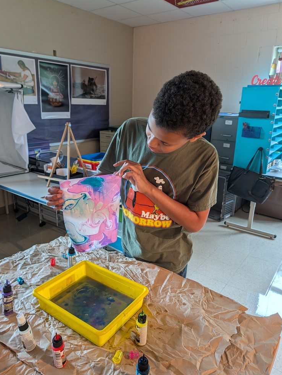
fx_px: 271
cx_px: 138
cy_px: 186
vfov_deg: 69.3
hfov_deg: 55.0
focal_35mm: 25
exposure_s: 1/120
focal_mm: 6.9
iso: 278
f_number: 1.68
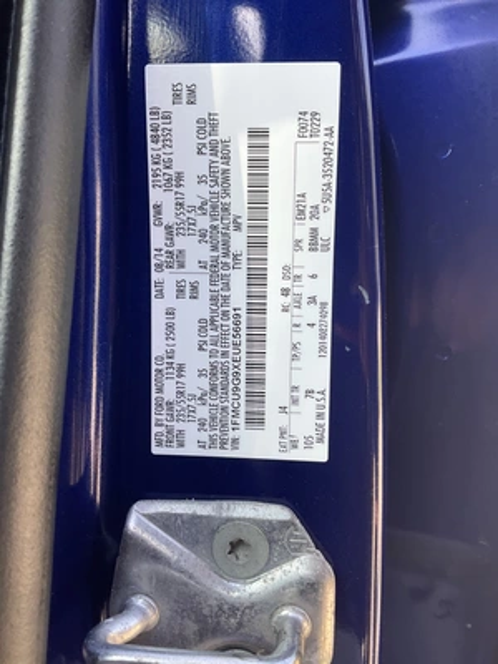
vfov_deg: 61.7
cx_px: 249
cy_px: 332
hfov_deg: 48.2
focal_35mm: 29
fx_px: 556
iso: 32
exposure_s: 1/122
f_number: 1.8
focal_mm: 3
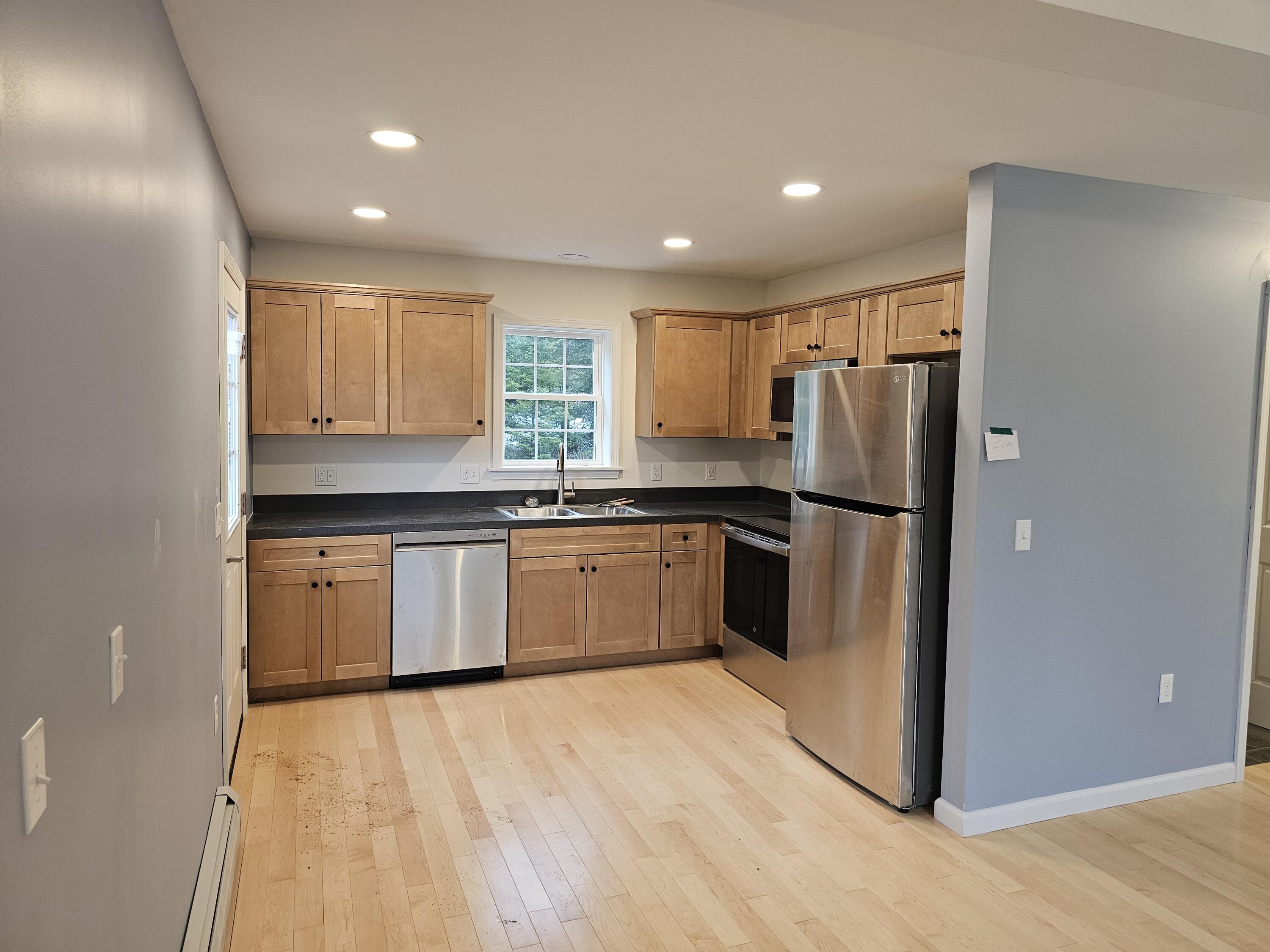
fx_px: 844
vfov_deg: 58.9
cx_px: 635
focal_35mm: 23
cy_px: 476
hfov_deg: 73.9
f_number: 1.7
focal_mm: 6.3
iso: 250
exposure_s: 1/120
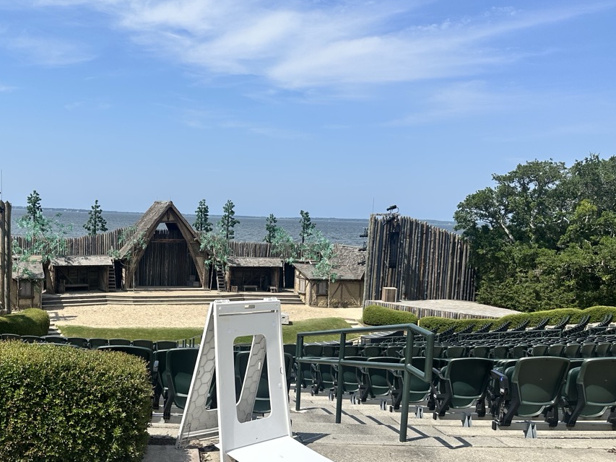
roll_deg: -1.5
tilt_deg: -5.9
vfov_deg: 39.5
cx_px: 203
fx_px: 641
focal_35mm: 36
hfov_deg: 50.4
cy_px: 279
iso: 80
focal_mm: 6.86
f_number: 1.78
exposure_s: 1/5848
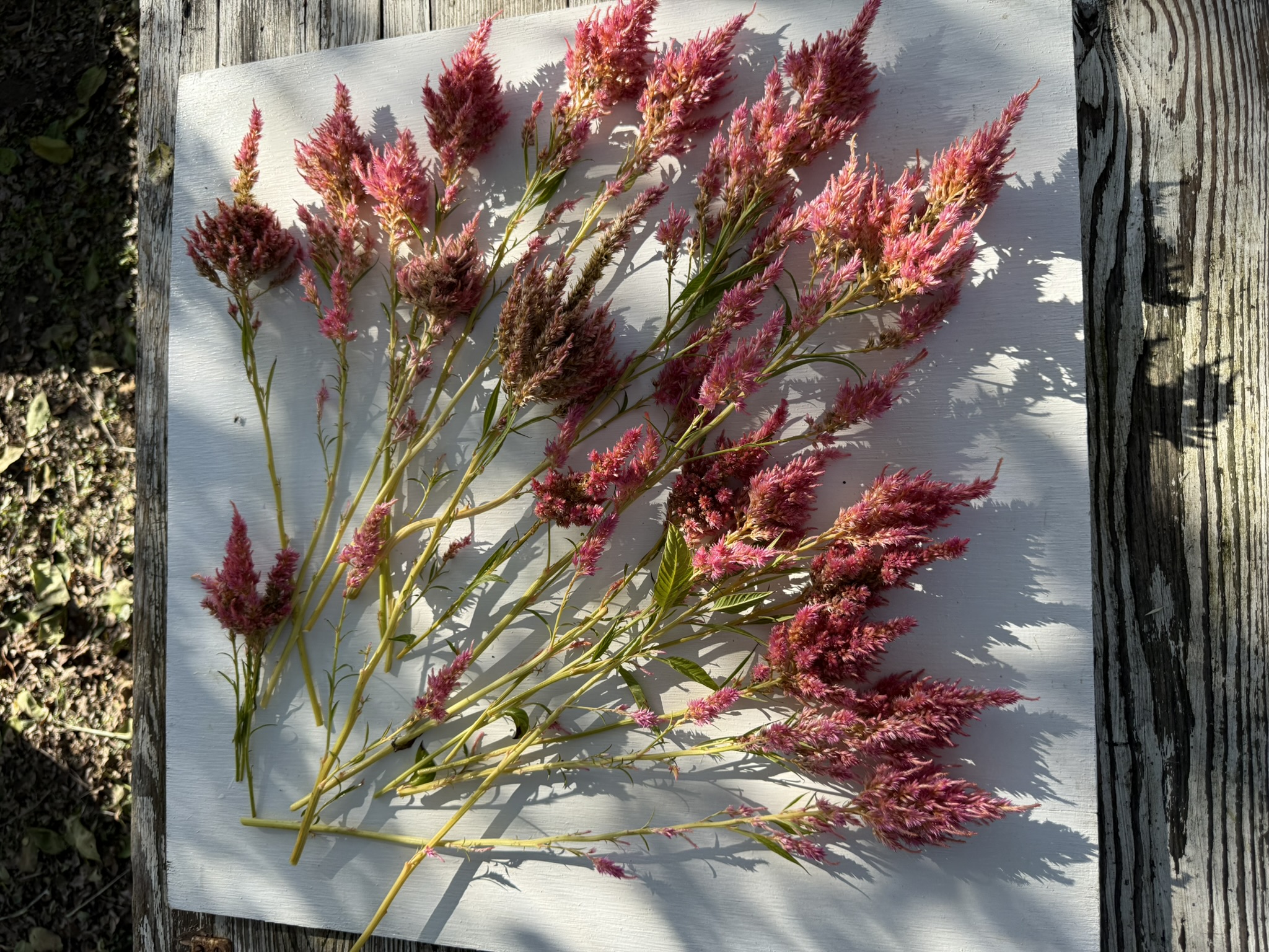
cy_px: 476
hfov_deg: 71.6
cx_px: 634
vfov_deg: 56.8
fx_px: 880
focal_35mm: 24
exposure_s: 1/1689
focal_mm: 6.76
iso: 100
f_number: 1.78
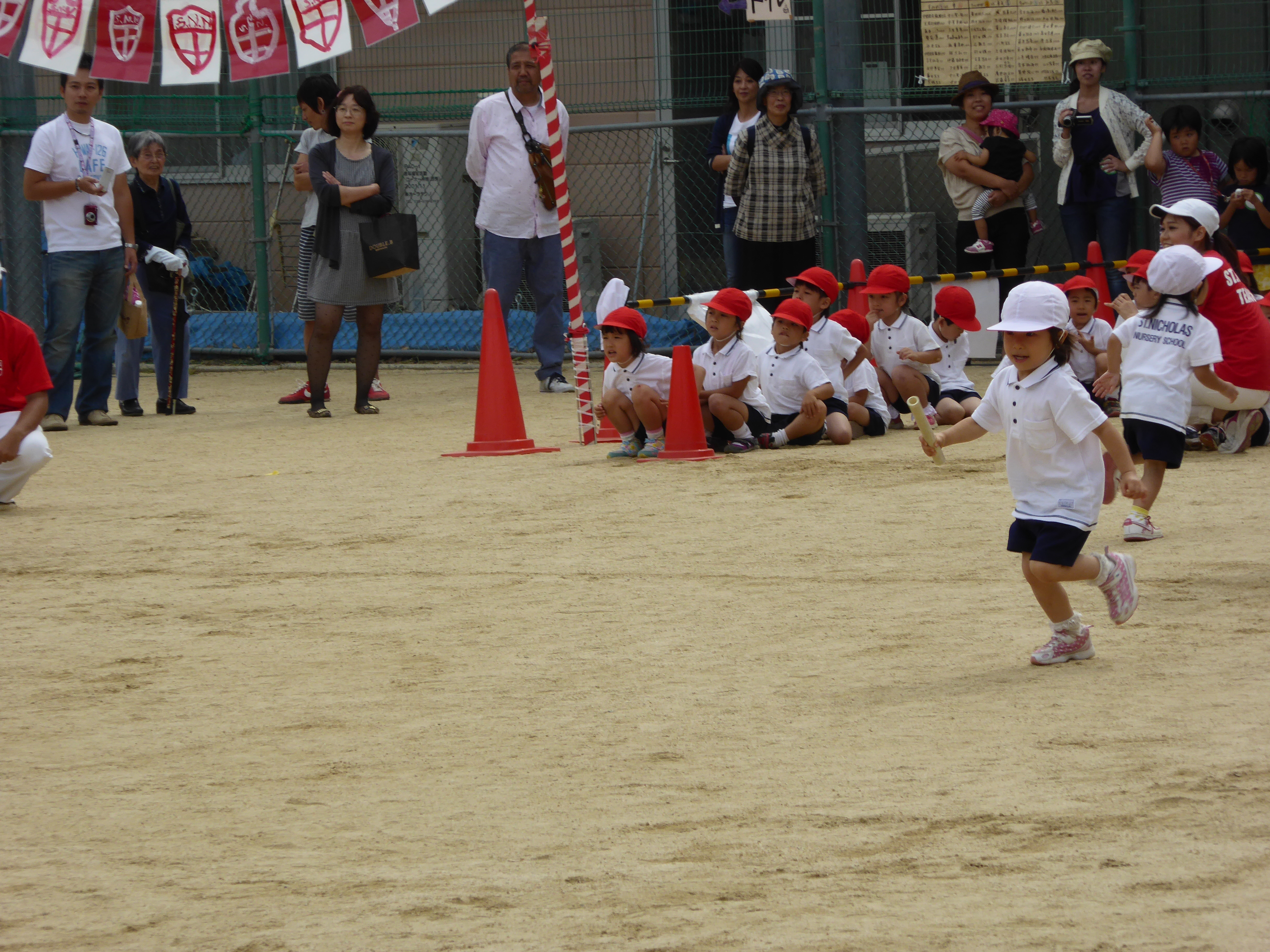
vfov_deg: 7.2
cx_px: 635
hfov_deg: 9.6
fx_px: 7558
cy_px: 476
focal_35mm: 206
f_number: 5.6
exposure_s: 1/400
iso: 100
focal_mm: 33.2
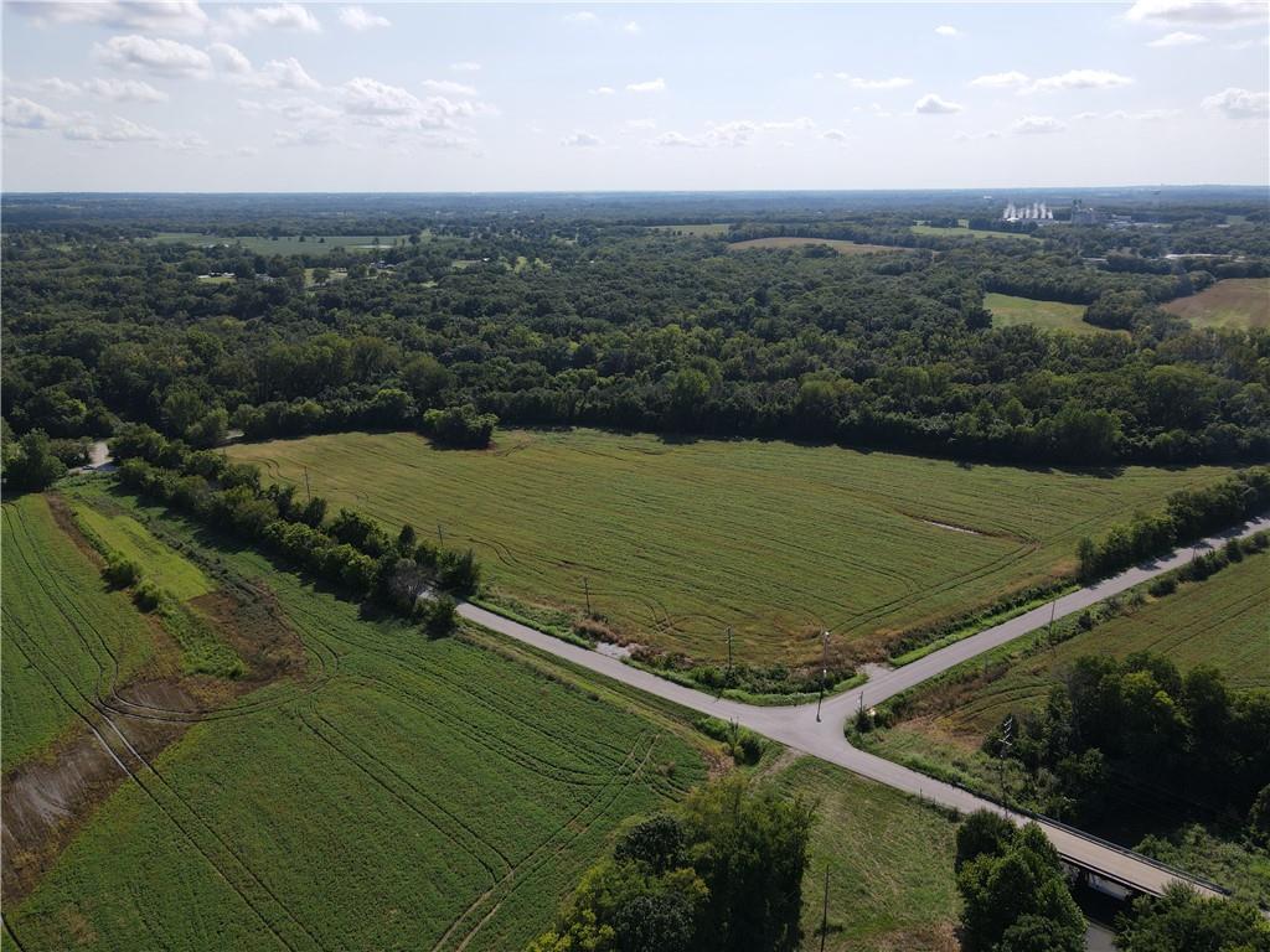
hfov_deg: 71.6
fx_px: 881
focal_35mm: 24
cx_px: 635
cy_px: 476
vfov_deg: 56.8
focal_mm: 4.5
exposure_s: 1/1000
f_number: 2.8
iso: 110
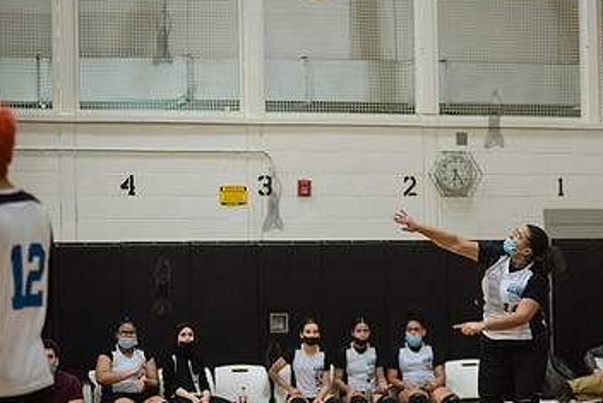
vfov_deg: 10.4
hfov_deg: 15.4
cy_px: 284
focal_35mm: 132
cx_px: 493
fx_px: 2212
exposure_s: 1/400
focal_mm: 80
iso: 5000
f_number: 3.2
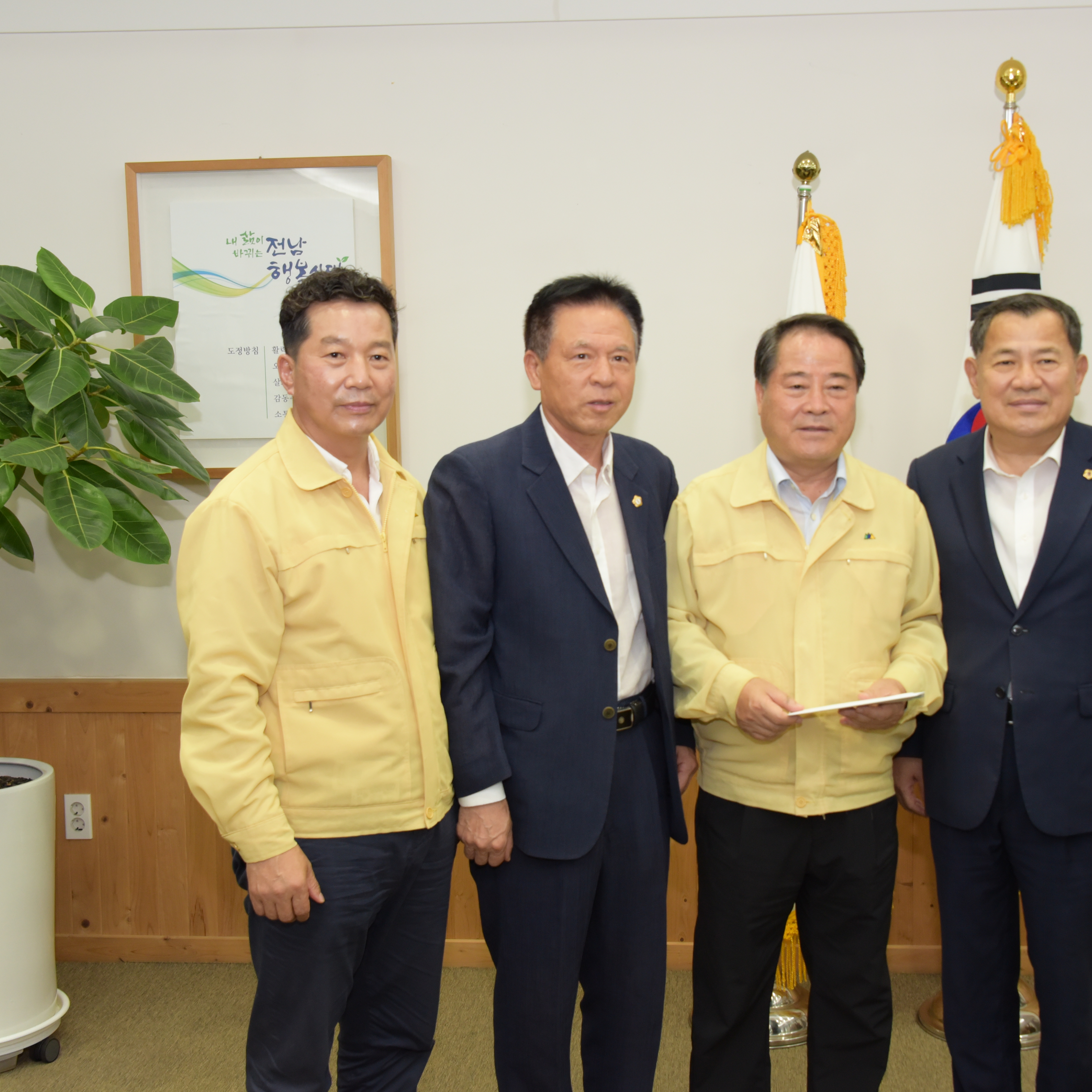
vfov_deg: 37.6
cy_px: 549
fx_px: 1606
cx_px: 649
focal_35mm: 45
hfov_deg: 37.4
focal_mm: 35
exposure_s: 1/125
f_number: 6.3
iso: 1800
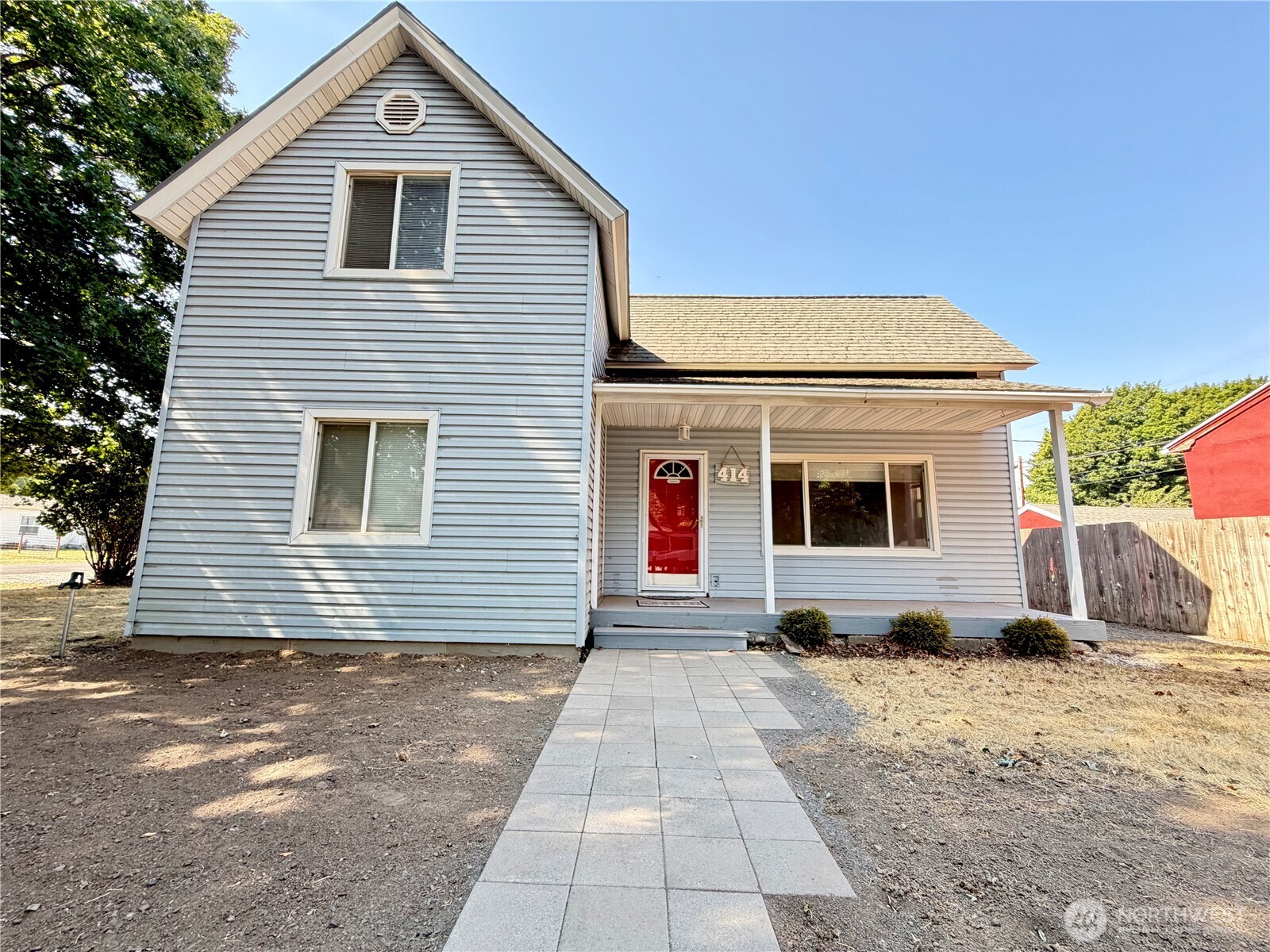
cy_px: 476
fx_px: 514
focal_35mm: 14
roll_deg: -0.8
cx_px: 635
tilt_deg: +8.2
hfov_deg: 102.1
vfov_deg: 85.7
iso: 125
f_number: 2.2
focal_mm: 2.22
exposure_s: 1/121
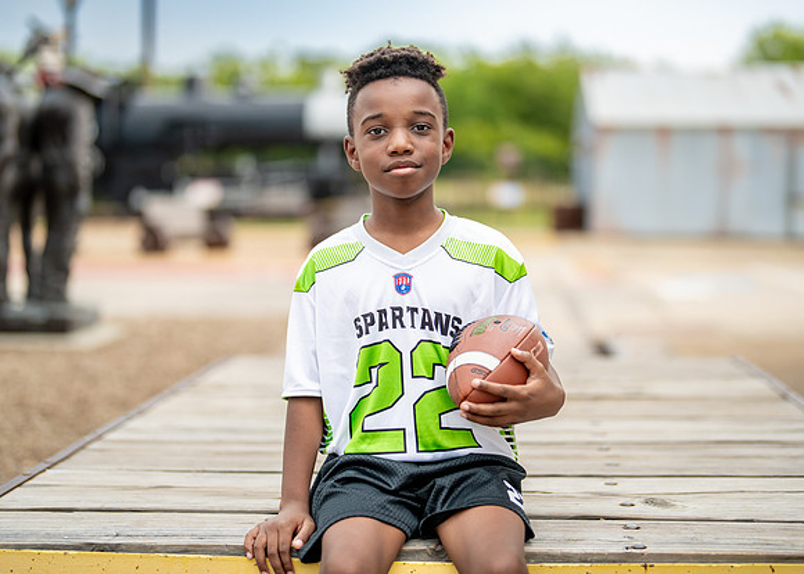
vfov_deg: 24.5
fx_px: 1321
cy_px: 282
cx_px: 419
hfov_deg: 33.9
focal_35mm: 58
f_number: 1.2
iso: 500
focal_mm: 50
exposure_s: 1/800
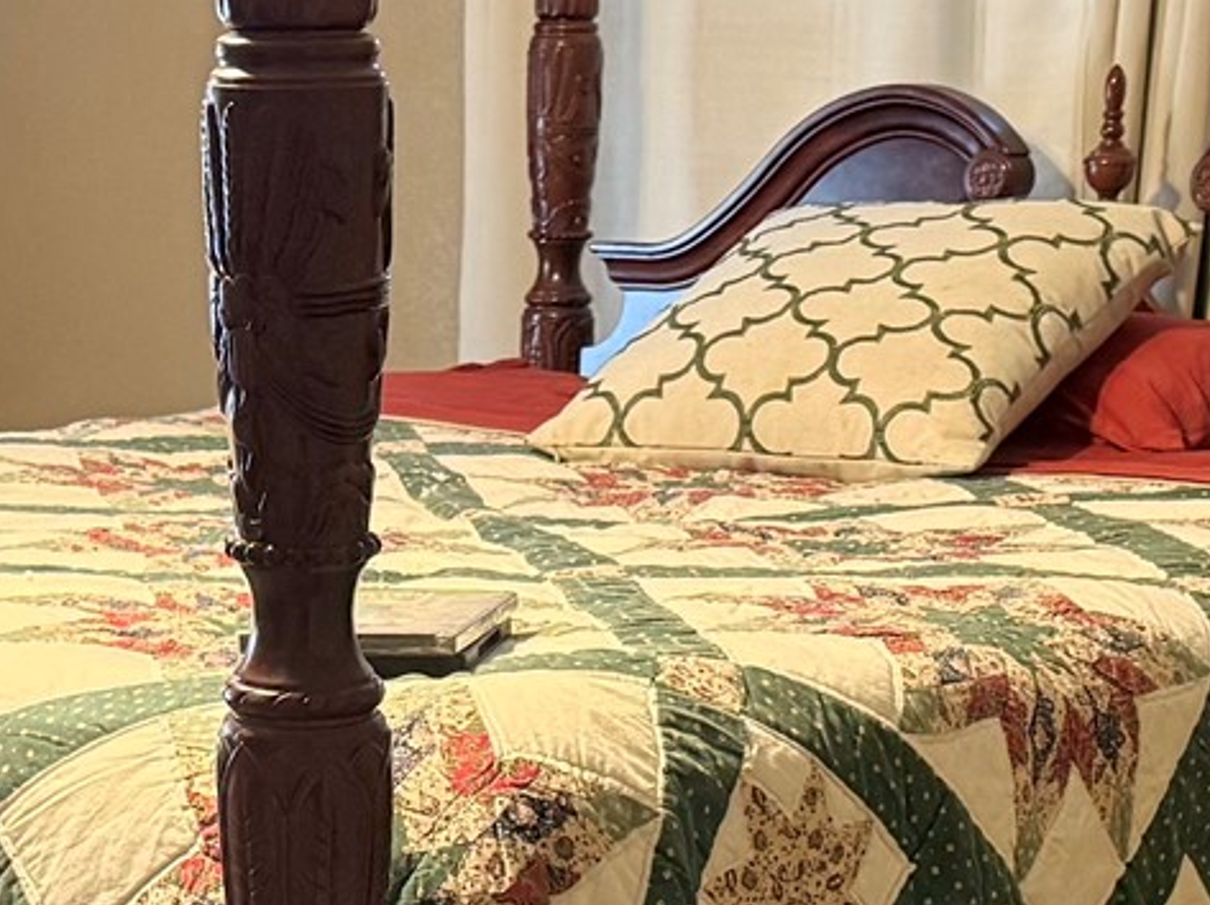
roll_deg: +0.4
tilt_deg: -14.7
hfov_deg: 18.8
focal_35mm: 104
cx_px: 312
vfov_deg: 13.9
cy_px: 1015
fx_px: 3633
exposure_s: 1/60
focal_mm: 6.76
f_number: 1.78
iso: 400
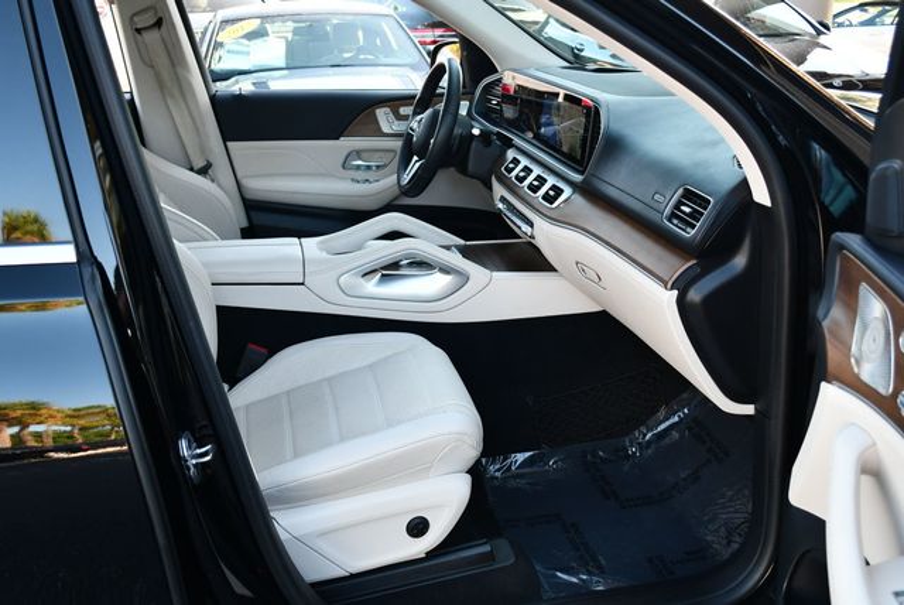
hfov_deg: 53.1
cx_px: 452
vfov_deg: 36.9
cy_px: 302
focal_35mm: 36
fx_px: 905
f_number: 3.5
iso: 450
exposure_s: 1/250
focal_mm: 18
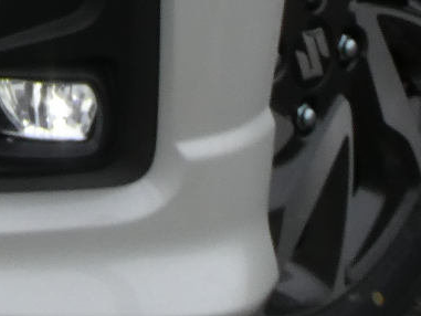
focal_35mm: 255
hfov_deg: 7.4
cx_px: -463
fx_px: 3102
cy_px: -530
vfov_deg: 5.6
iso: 80
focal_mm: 6.7
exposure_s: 1/400
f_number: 4.5
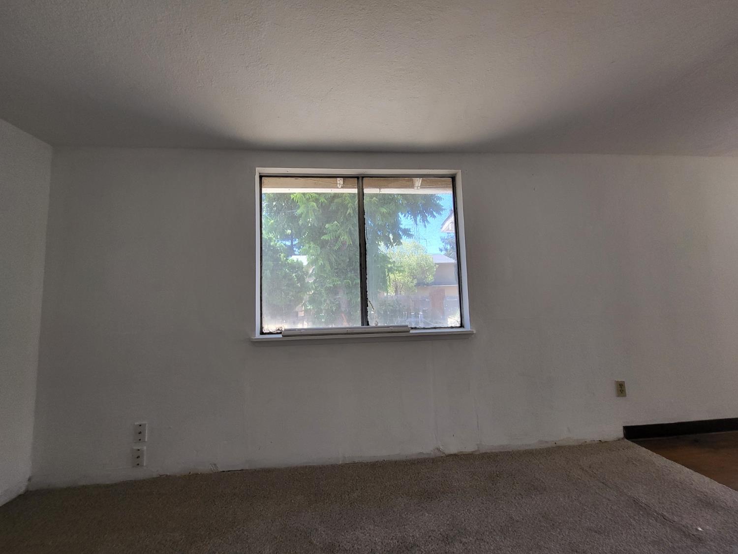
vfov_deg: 89.9
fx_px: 277
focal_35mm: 13
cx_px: 369
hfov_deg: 106.2
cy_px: 277
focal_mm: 1.74
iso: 250
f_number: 2.2
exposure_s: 1/60
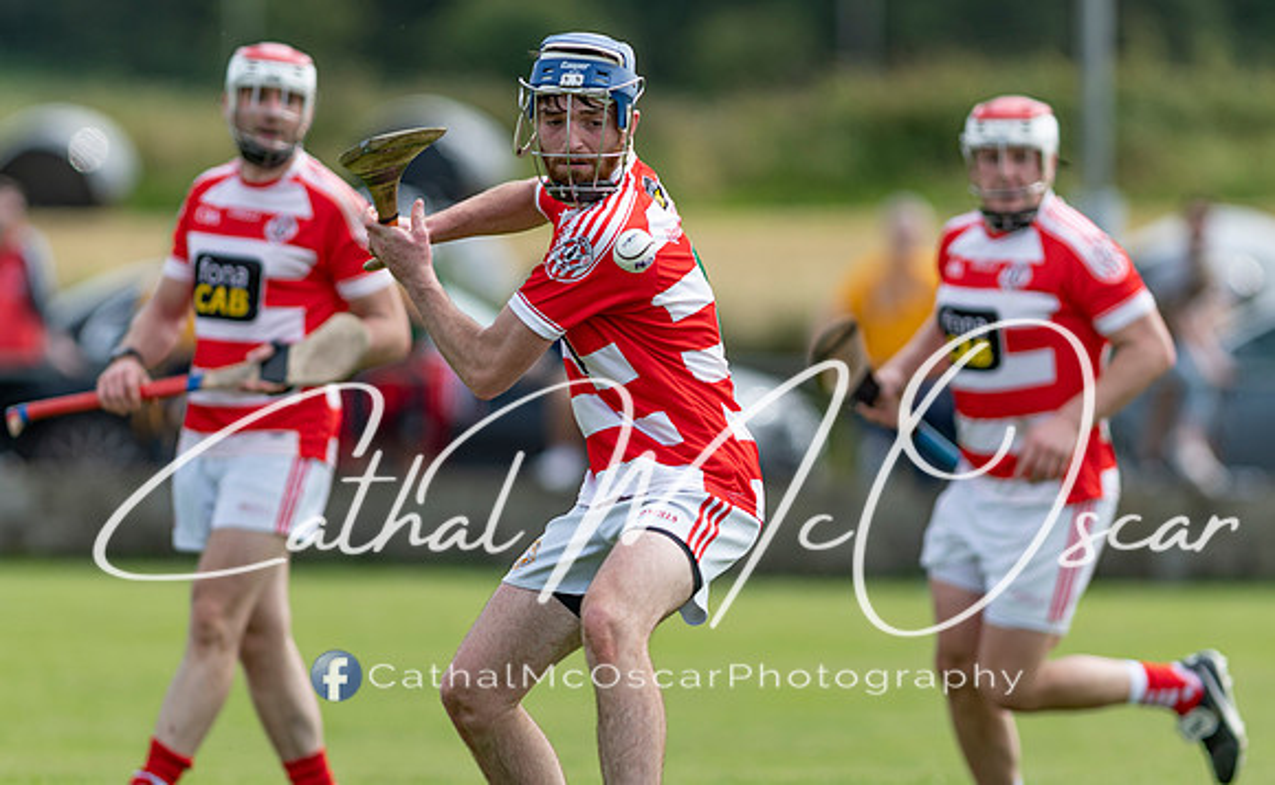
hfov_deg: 4.3
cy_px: 426
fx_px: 17140
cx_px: 633
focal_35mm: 495
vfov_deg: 2.6
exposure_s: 1/1600
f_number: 2.8
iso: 110
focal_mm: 300
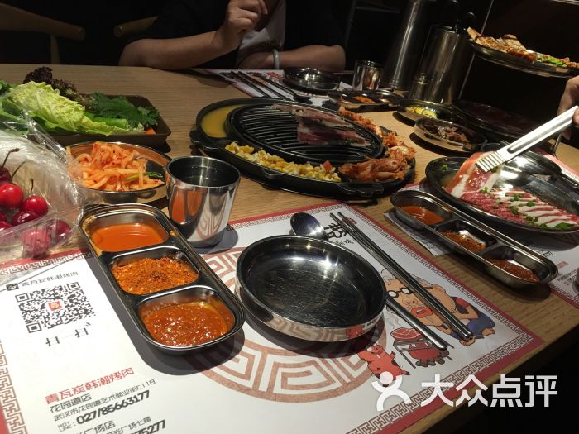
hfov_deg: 61.7
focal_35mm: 29
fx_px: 485
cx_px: 290
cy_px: 217
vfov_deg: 48.2
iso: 50
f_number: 2.2
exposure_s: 1/33
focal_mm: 4.15
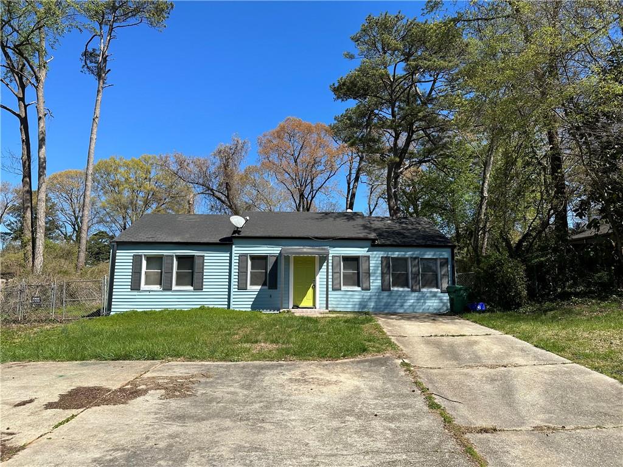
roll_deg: +0.0
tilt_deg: +8.8
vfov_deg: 56.8
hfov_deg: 71.6
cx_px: 312
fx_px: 432
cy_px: 234
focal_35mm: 24
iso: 80
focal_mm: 6.86
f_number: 1.78
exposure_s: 1/4545
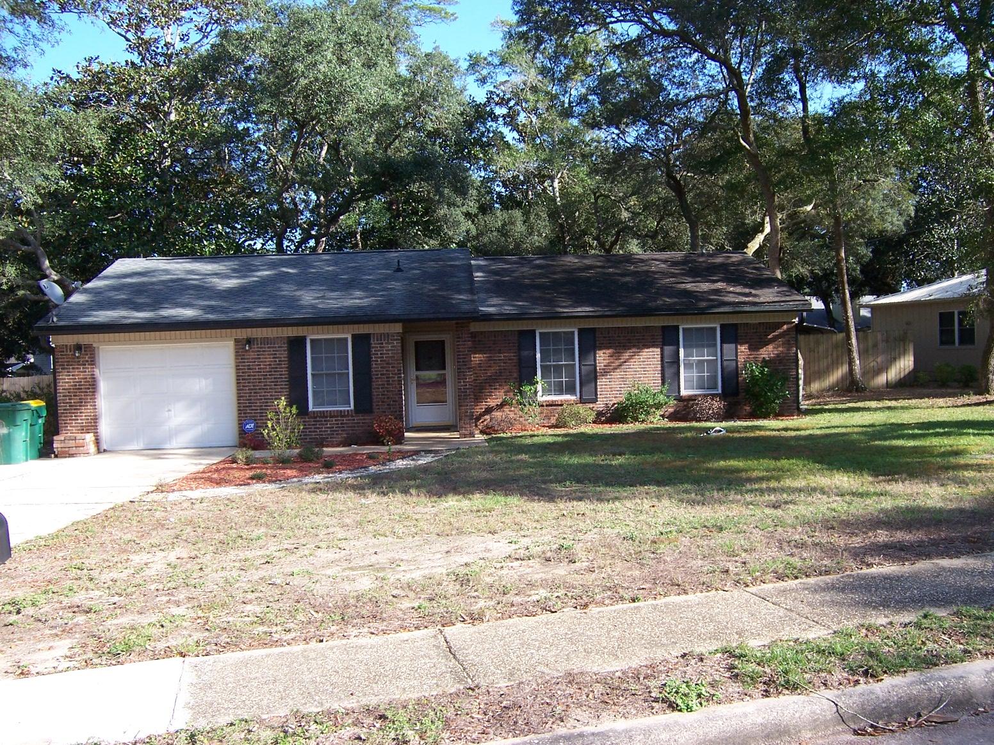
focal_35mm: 33
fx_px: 948
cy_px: 372
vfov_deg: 42.9
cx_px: 497
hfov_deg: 55.4
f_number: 3.4
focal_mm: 5.5
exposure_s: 1/250
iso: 80
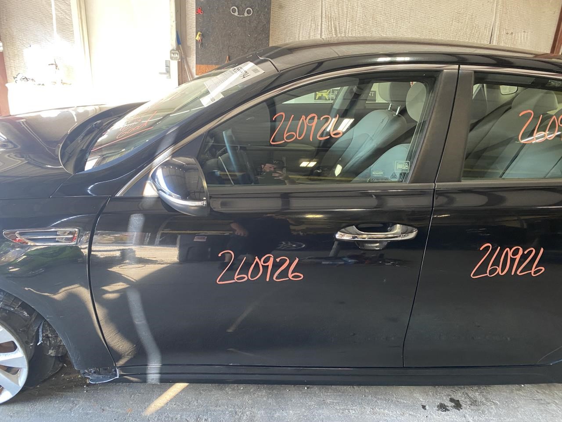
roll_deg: -3.9
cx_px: 281
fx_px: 422
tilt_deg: -19.7
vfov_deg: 53.1
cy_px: 211
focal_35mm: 26
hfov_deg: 67.3
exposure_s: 1/60
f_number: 1.8
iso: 160
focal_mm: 4.25
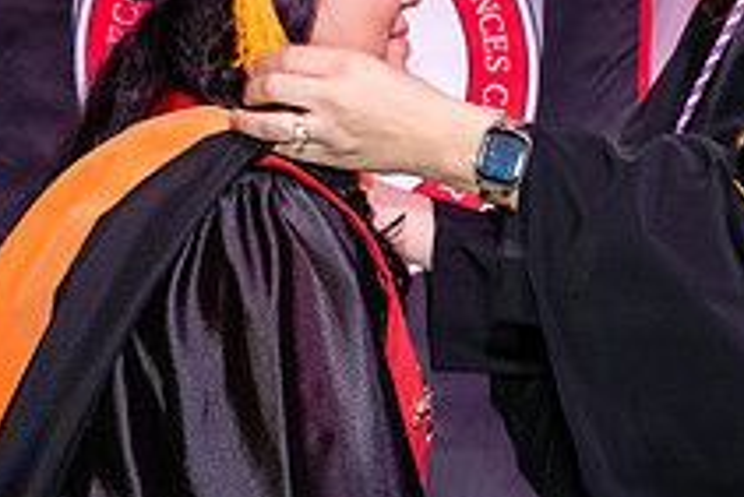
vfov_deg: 7.3
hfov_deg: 10.9
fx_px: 3888
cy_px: 267
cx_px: 429
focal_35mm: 188
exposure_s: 1/160
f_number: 5.6
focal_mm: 45
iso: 1000
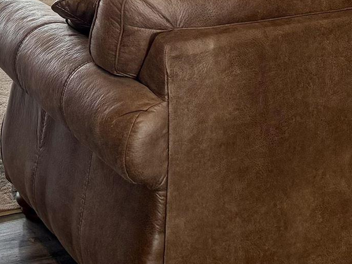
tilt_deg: -1.7
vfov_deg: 12.1
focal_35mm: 108
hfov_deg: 18.0
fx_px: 1098
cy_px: -275
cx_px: 48
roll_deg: -0.8
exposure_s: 1/120
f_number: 1.78
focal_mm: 6.86
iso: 100
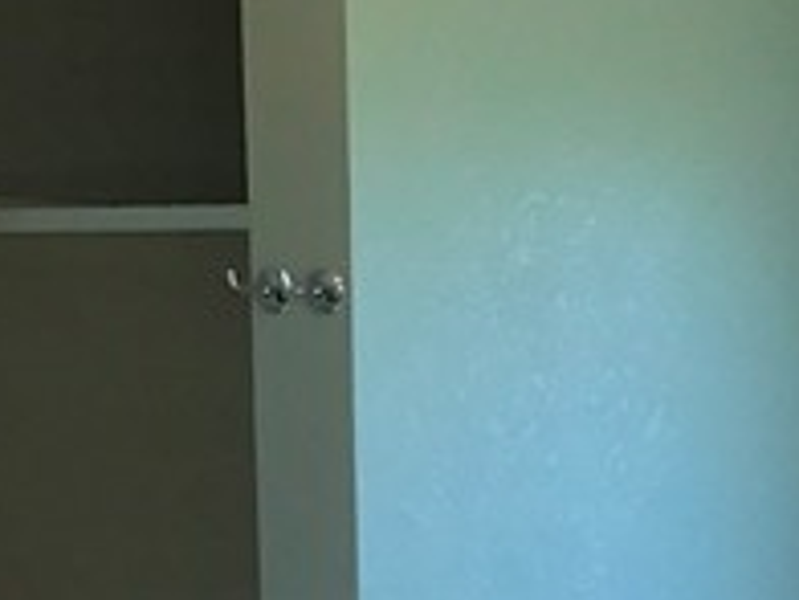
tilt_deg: -3.9
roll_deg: +0.3
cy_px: 710
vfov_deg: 10.0
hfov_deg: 11.4
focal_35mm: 146
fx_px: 3370
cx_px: 1867
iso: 32
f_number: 1.8
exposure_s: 1/120
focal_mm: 3.99
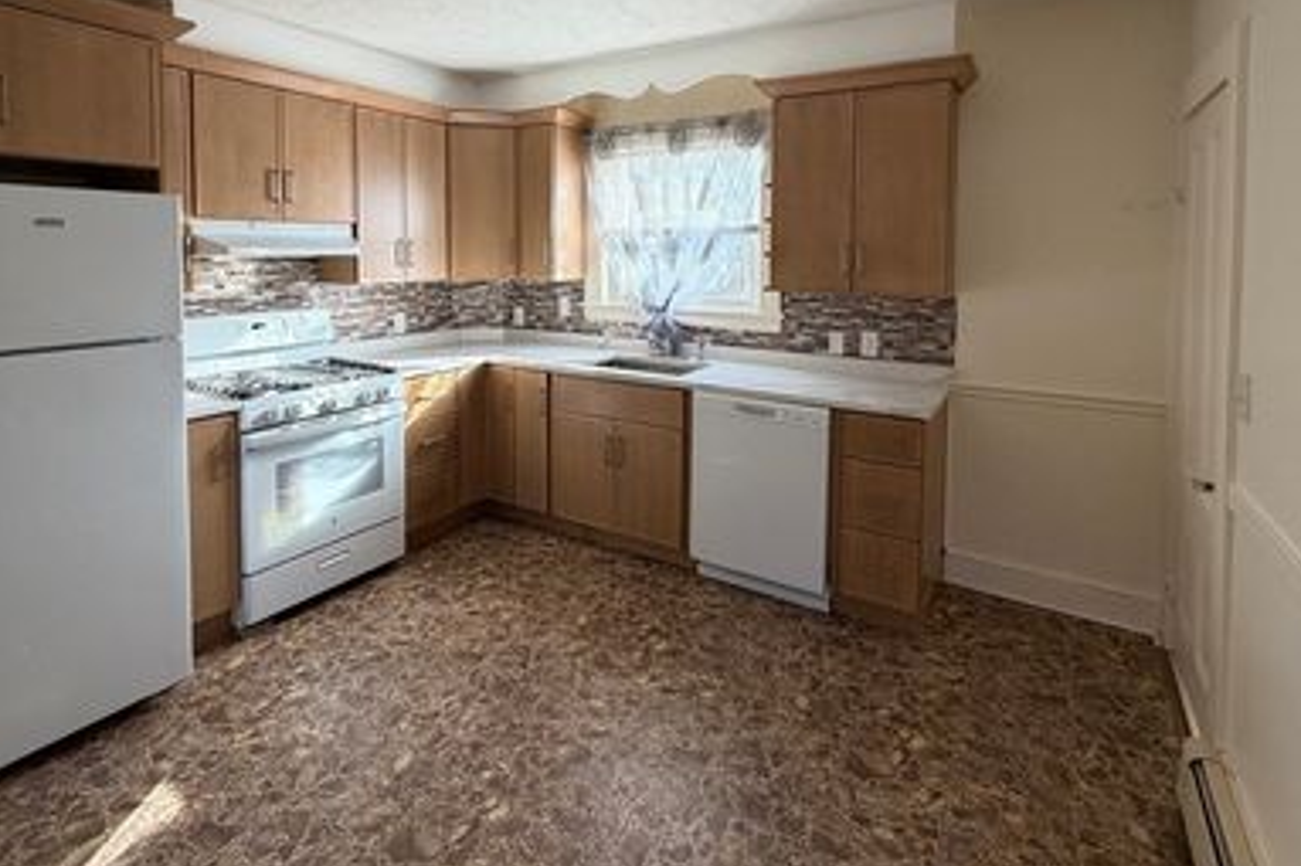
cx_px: 628
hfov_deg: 86.9
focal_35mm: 19
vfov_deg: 62.6
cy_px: 277
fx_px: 686
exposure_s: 1/121
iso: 200
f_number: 2.2
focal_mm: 2.22
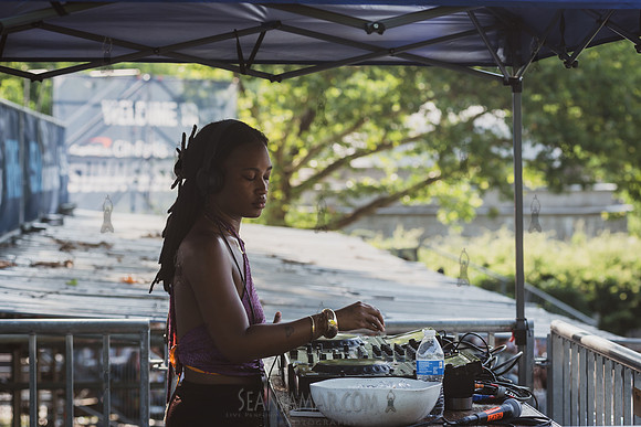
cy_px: 214
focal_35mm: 105
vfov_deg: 13.1
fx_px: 1862
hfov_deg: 19.5
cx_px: 312
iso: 200
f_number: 5
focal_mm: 100
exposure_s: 1/320
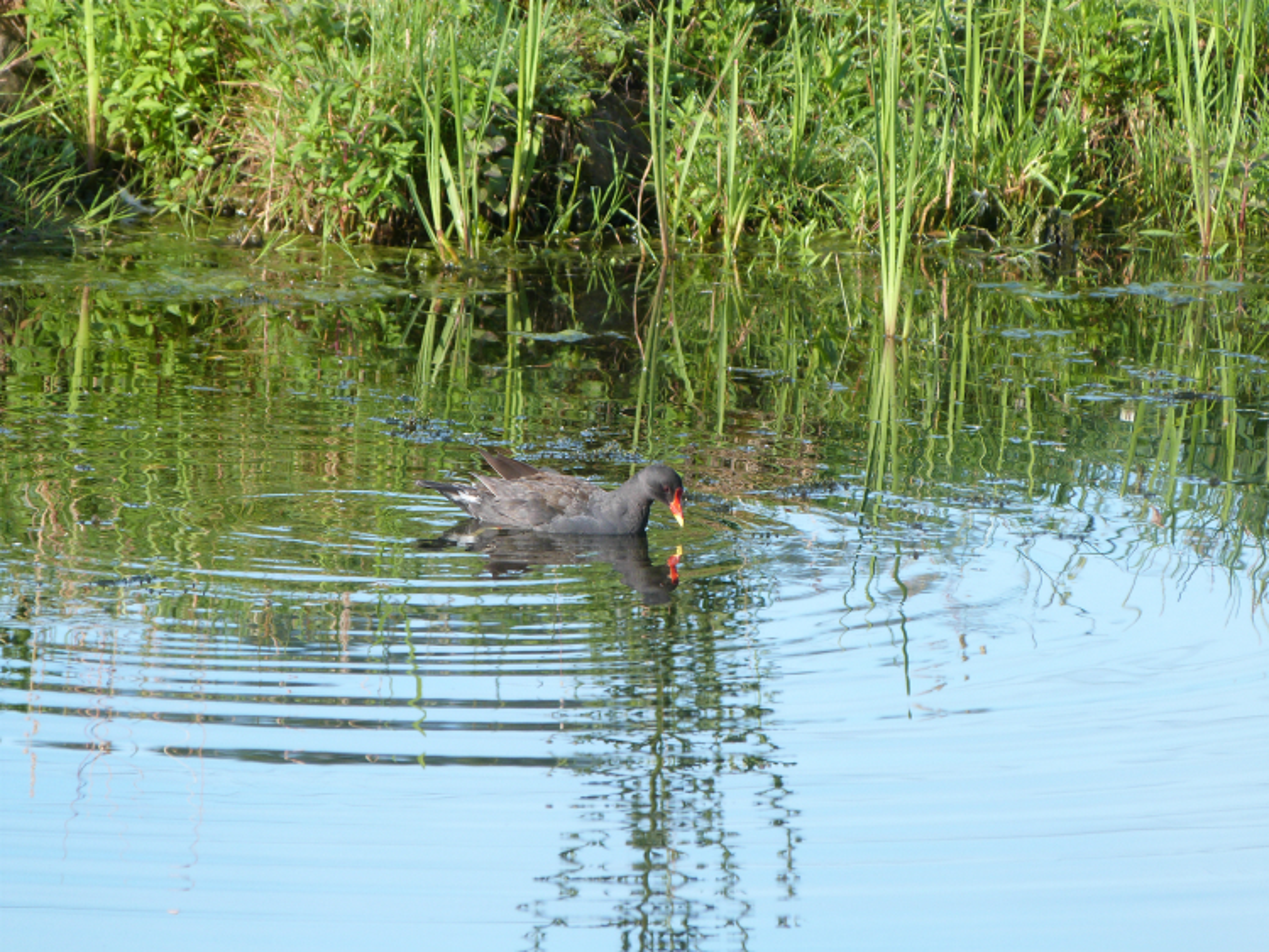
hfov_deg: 4.5
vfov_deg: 3.3
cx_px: 634
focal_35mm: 445
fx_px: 16319
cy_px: 476
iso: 100
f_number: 4.4
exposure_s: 1/160
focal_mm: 80.1
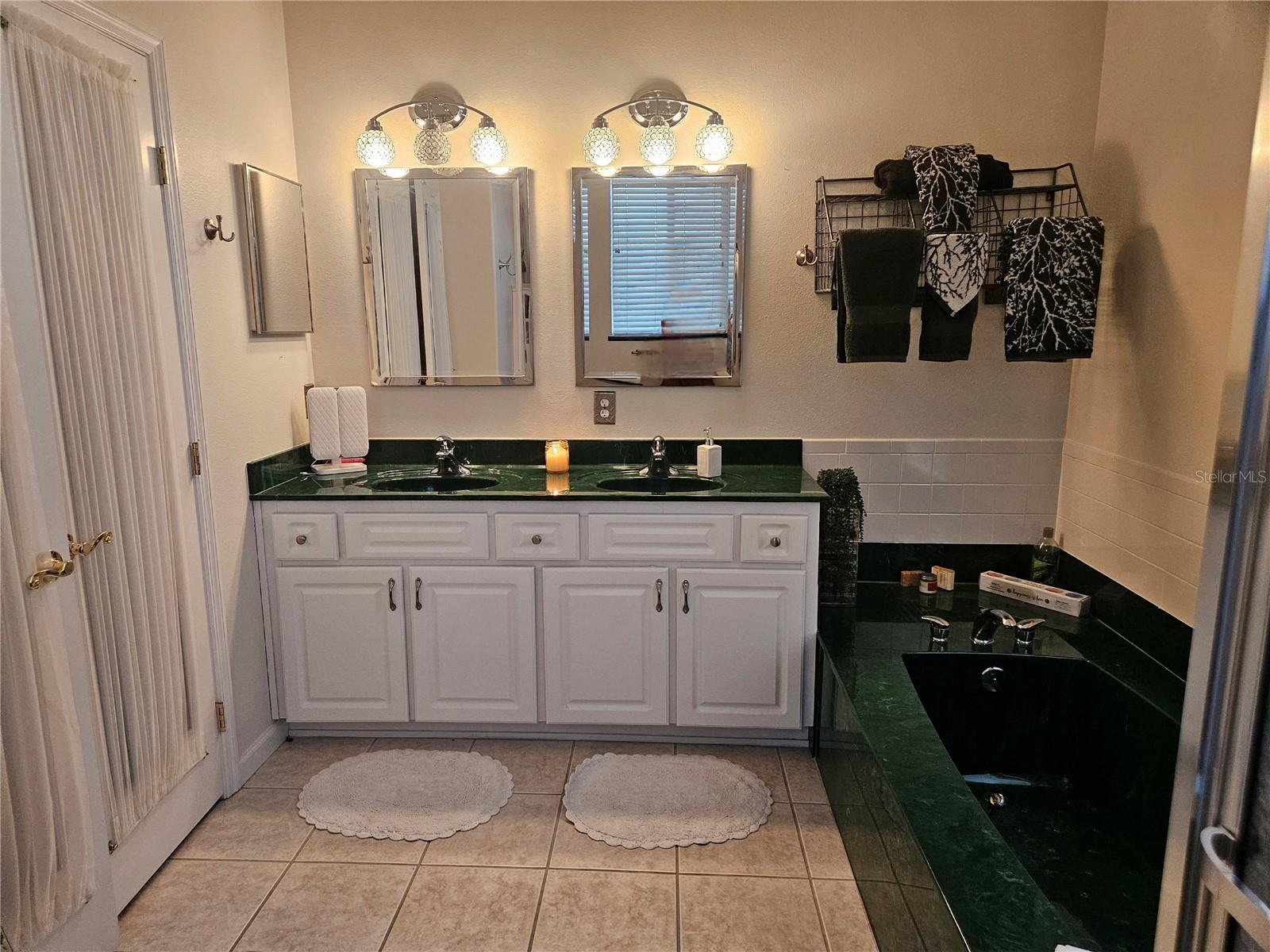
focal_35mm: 23
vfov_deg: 58.9
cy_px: 476
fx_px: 844
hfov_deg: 73.9
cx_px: 635
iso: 320
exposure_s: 1/120
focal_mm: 5.4
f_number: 1.8
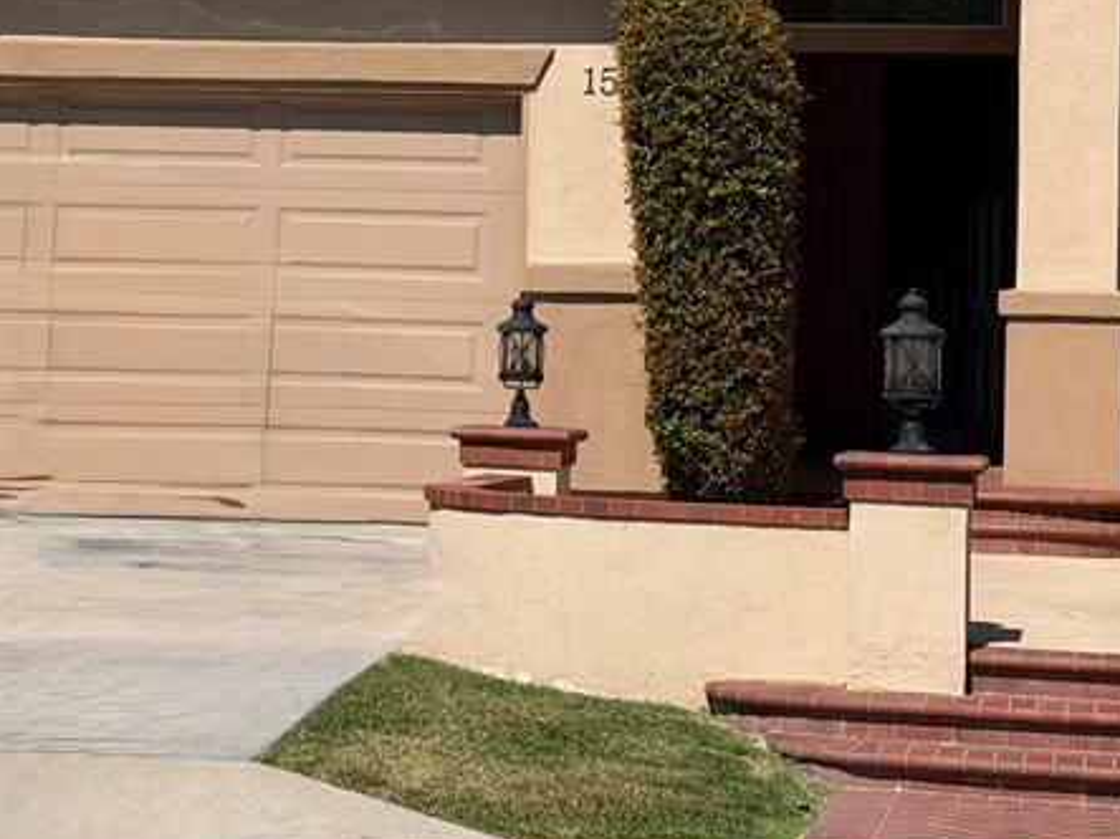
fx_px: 3590
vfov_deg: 13.2
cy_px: 66
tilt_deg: +3.9
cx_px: 281
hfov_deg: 17.6
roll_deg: -1.5
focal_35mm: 111
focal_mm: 6.76
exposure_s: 1/8772
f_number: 1.78
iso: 64
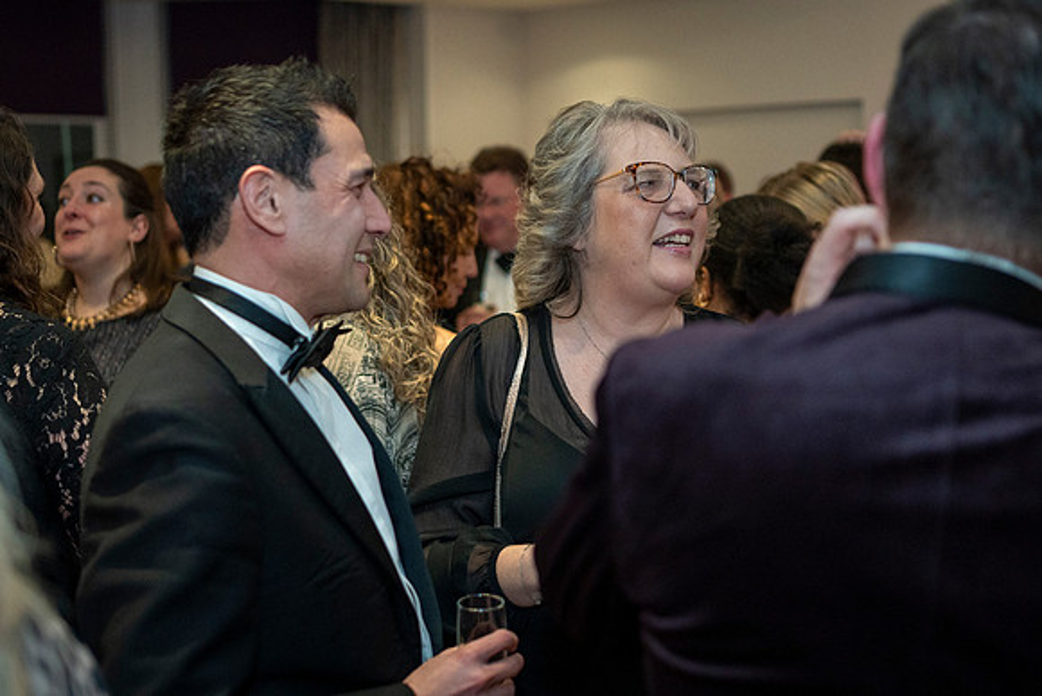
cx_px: 521
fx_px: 1505
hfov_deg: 38.2
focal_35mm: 52
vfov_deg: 26.0
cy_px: 348
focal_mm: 35
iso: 1250
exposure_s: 1/80
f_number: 2
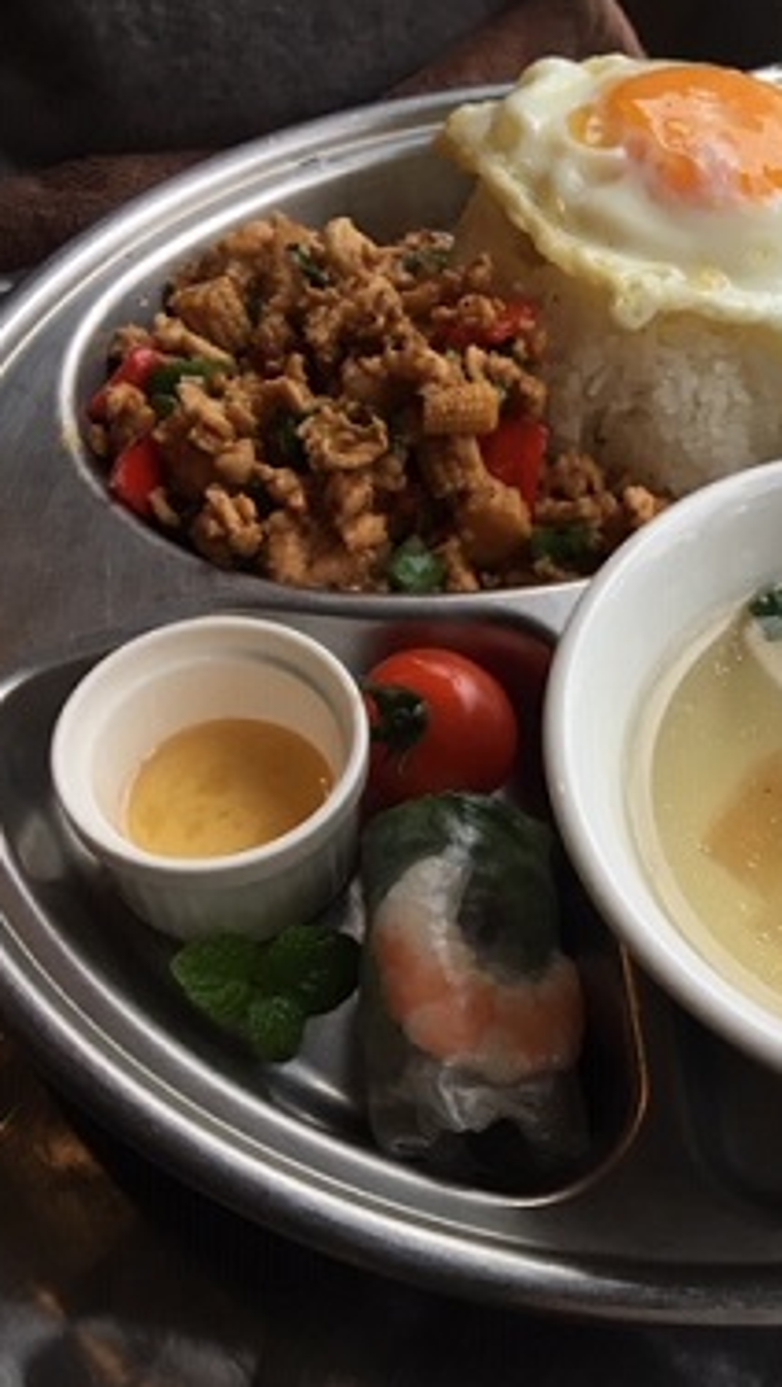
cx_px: 682
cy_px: 690
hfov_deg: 26.9
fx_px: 1582
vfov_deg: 47.3
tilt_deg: -52.5
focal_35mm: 43
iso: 25
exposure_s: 1/40
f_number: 2.2
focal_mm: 4.15
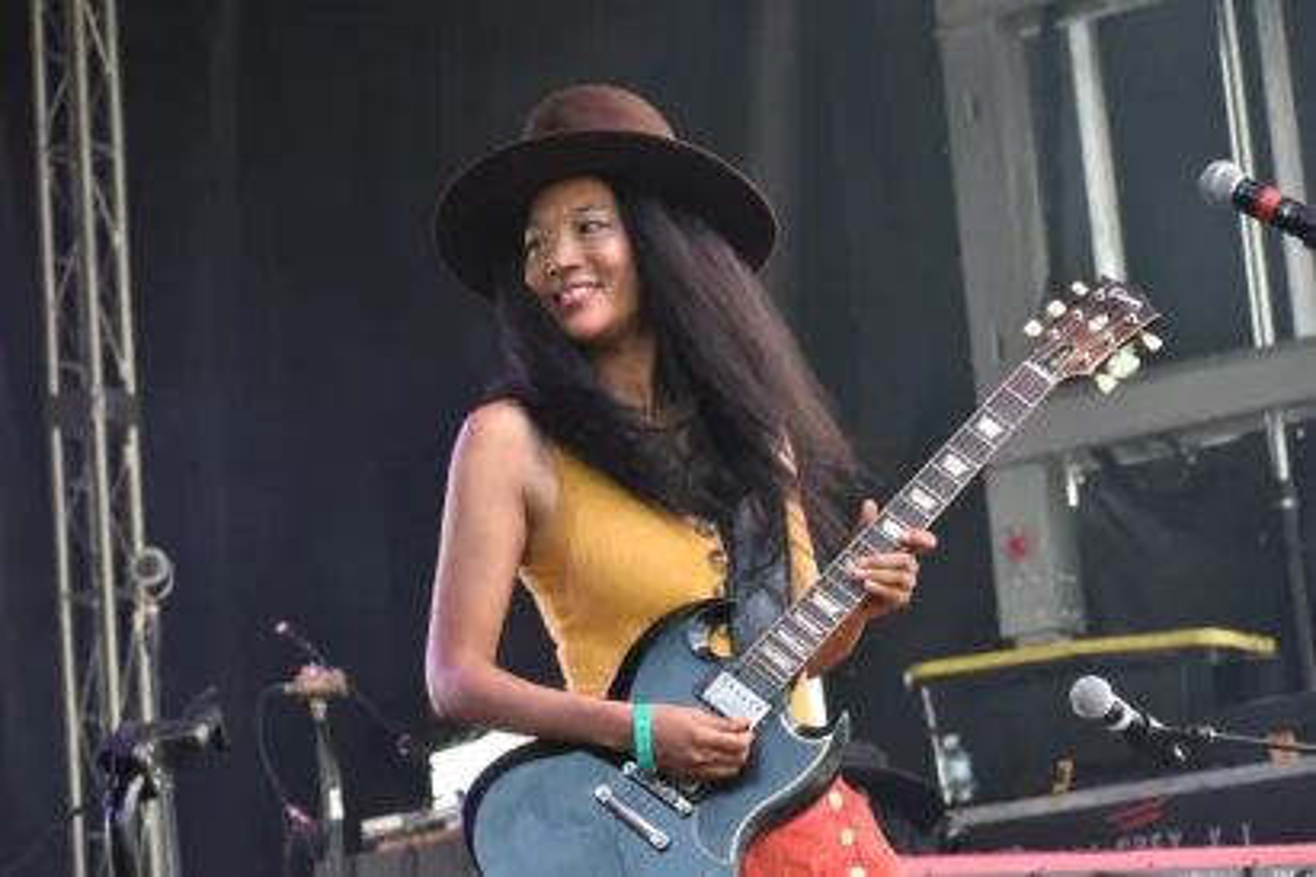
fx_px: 4277
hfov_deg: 17.5
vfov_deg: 11.7
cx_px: 658
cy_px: 438
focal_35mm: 117
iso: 800
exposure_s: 1/400
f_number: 4.8
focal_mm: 78
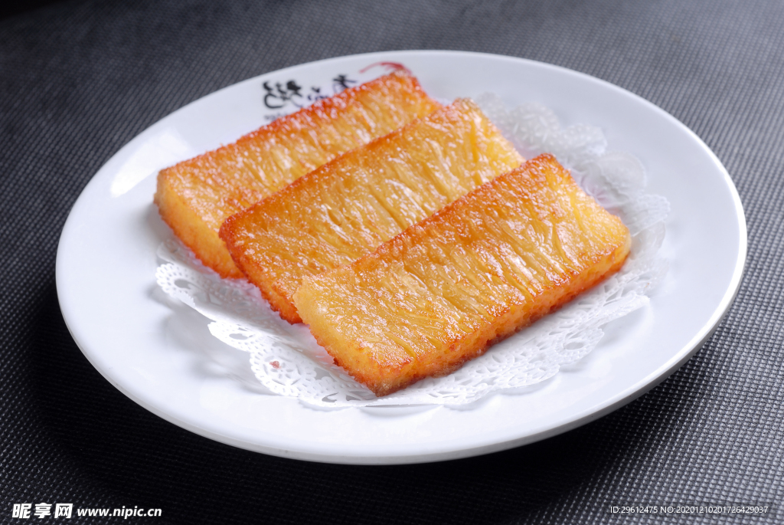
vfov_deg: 15.2
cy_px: 262
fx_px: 1962
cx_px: 392
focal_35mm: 90
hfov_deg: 22.6
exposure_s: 1/200
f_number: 10
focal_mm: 60
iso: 100
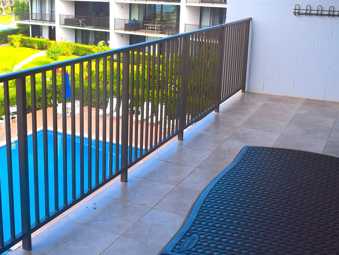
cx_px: 88
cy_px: 105
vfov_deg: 30.8
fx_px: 460
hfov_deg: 39.4
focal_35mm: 47
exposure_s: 1/250
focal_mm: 18
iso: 250
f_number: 8
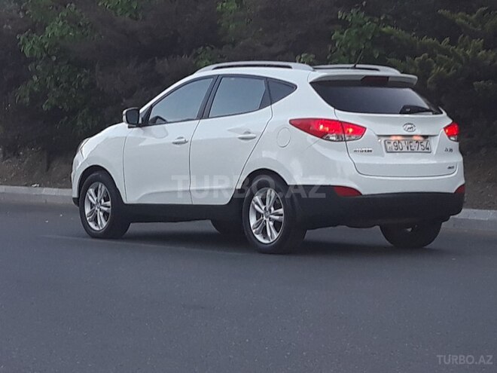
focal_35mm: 27
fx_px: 388
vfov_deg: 51.4
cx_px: 248
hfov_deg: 65.3
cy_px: 186
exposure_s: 1/50
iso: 40
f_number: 1.7
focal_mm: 3.71
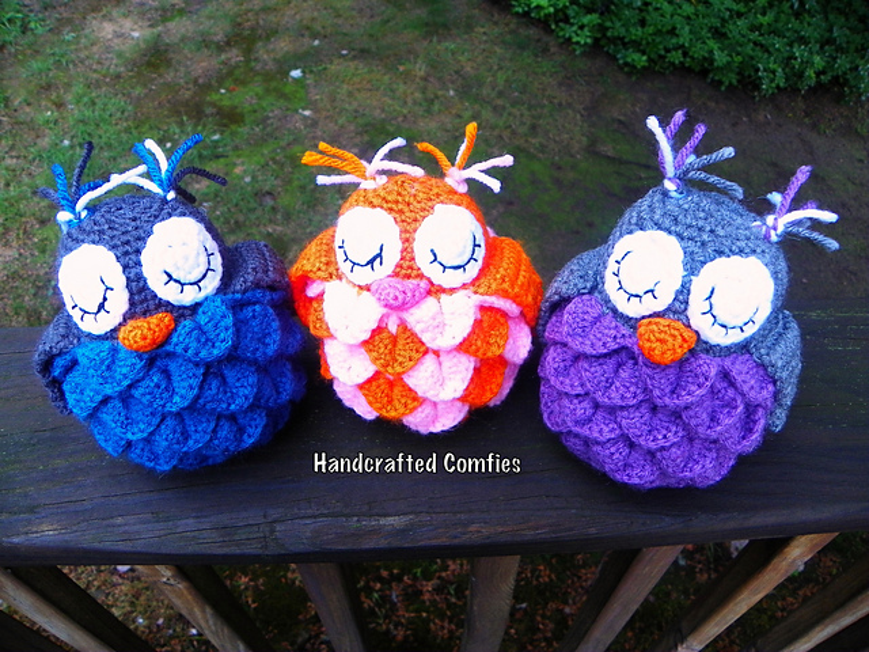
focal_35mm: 26
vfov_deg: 53.1
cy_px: 326
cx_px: 434
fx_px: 653
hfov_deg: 67.3
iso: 100
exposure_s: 1/20
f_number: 2.8
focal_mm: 4.6
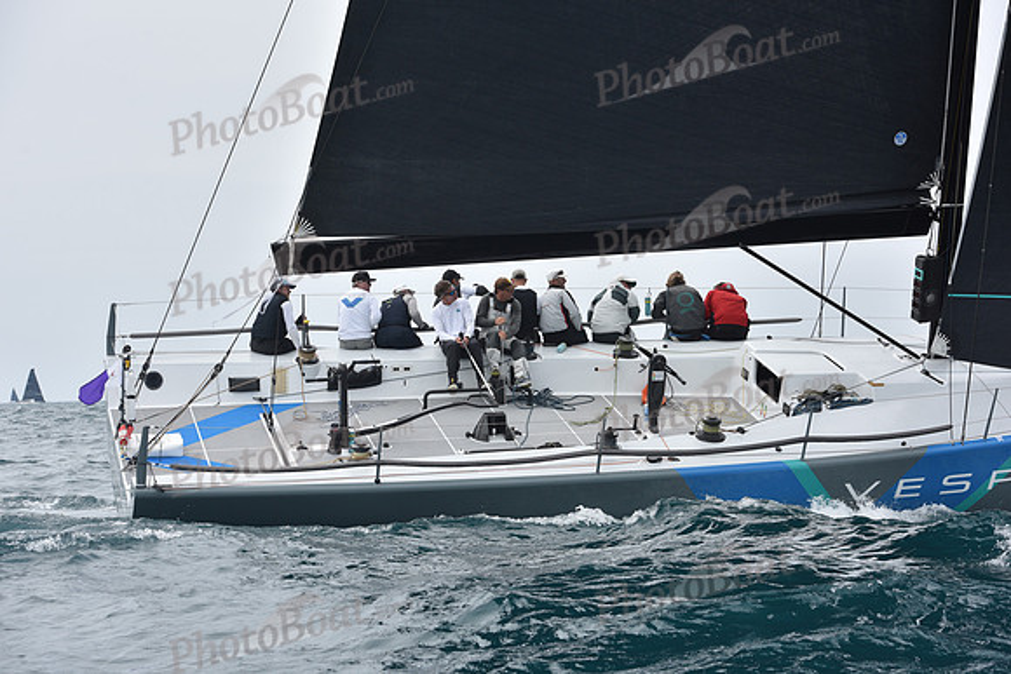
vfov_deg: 19.5
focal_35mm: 70
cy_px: 337
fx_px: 1966
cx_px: 506
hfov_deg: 28.8
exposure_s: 1/800
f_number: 8
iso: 250
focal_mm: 70
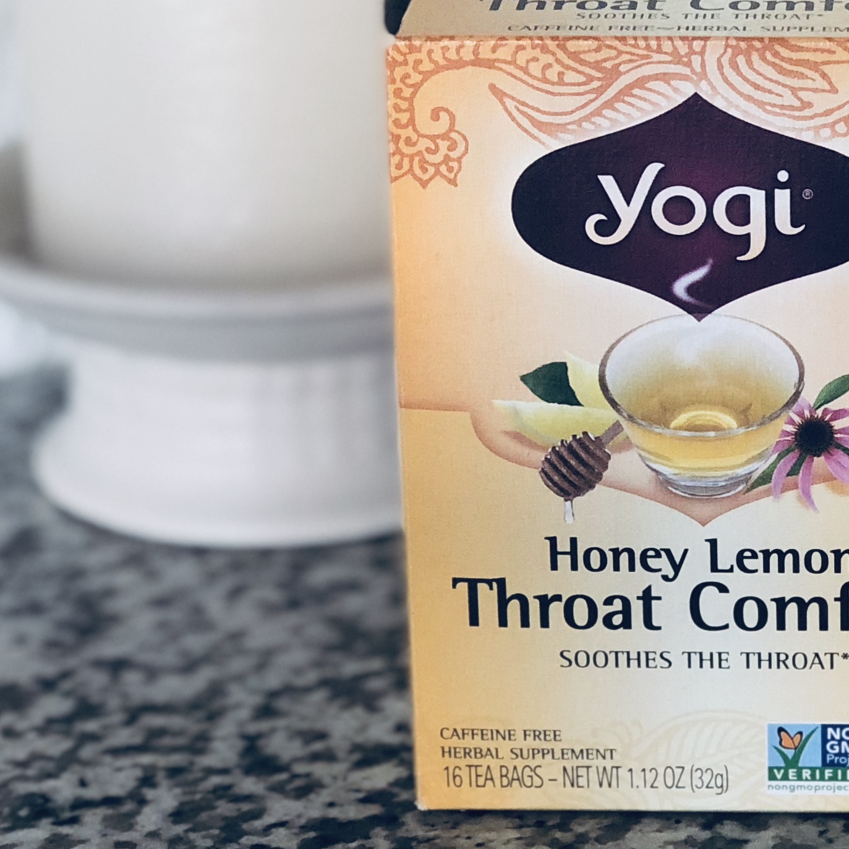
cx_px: 965
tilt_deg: -21.3
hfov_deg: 12.7
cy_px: 291
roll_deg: -1.0
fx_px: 3746
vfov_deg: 12.9
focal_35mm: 135
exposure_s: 1/40
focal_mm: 6
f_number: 2.4
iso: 100
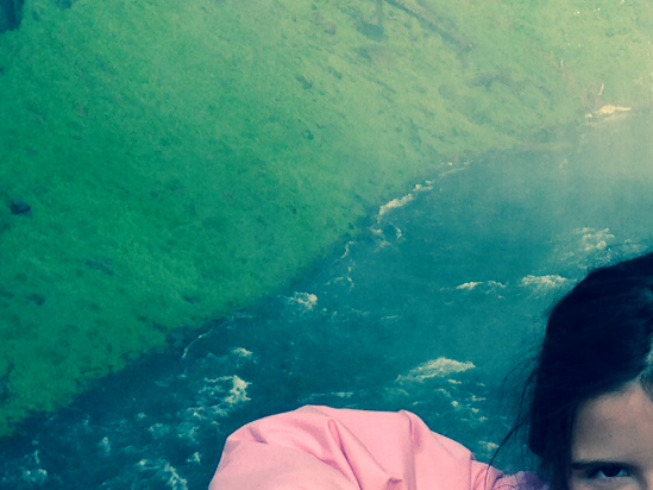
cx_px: 739
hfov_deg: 15.5
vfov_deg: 12.0
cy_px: 334
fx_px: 2321
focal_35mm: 123
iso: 50
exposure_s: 1/1043
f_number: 2.4
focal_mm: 4.12
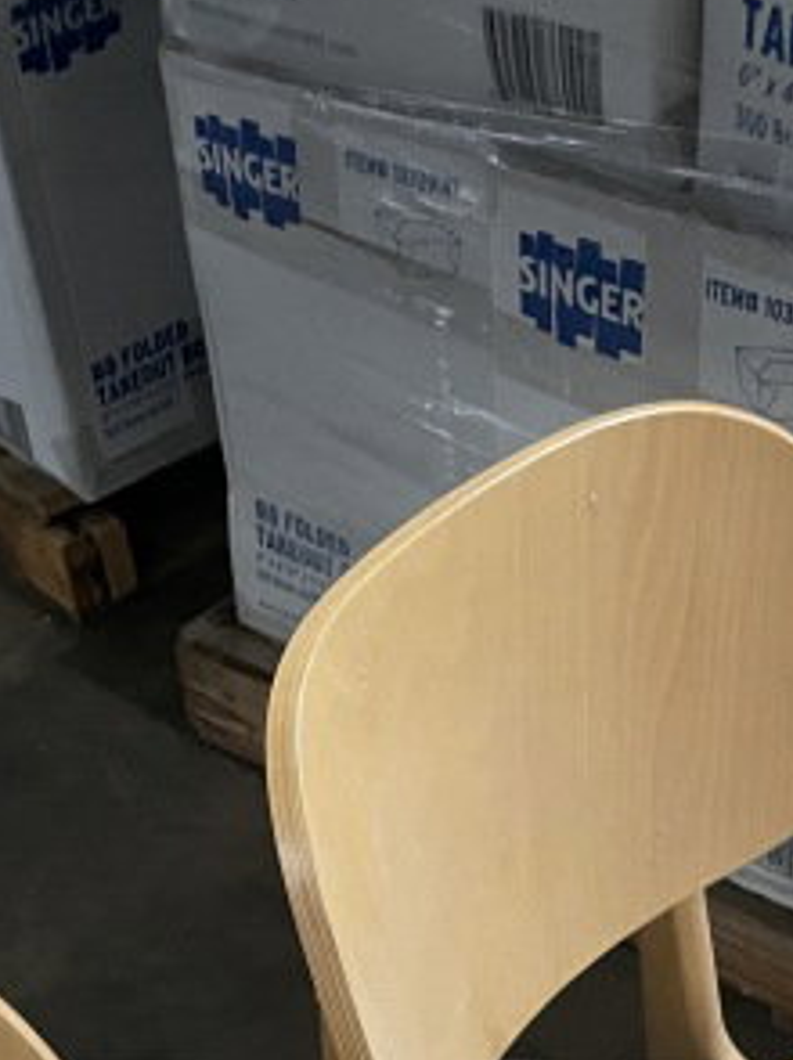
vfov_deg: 24.0
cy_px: 1350
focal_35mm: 72
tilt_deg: -48.8
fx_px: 2202
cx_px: 400
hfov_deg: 20.4
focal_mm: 4.2
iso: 320
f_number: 1.6
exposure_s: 1/60
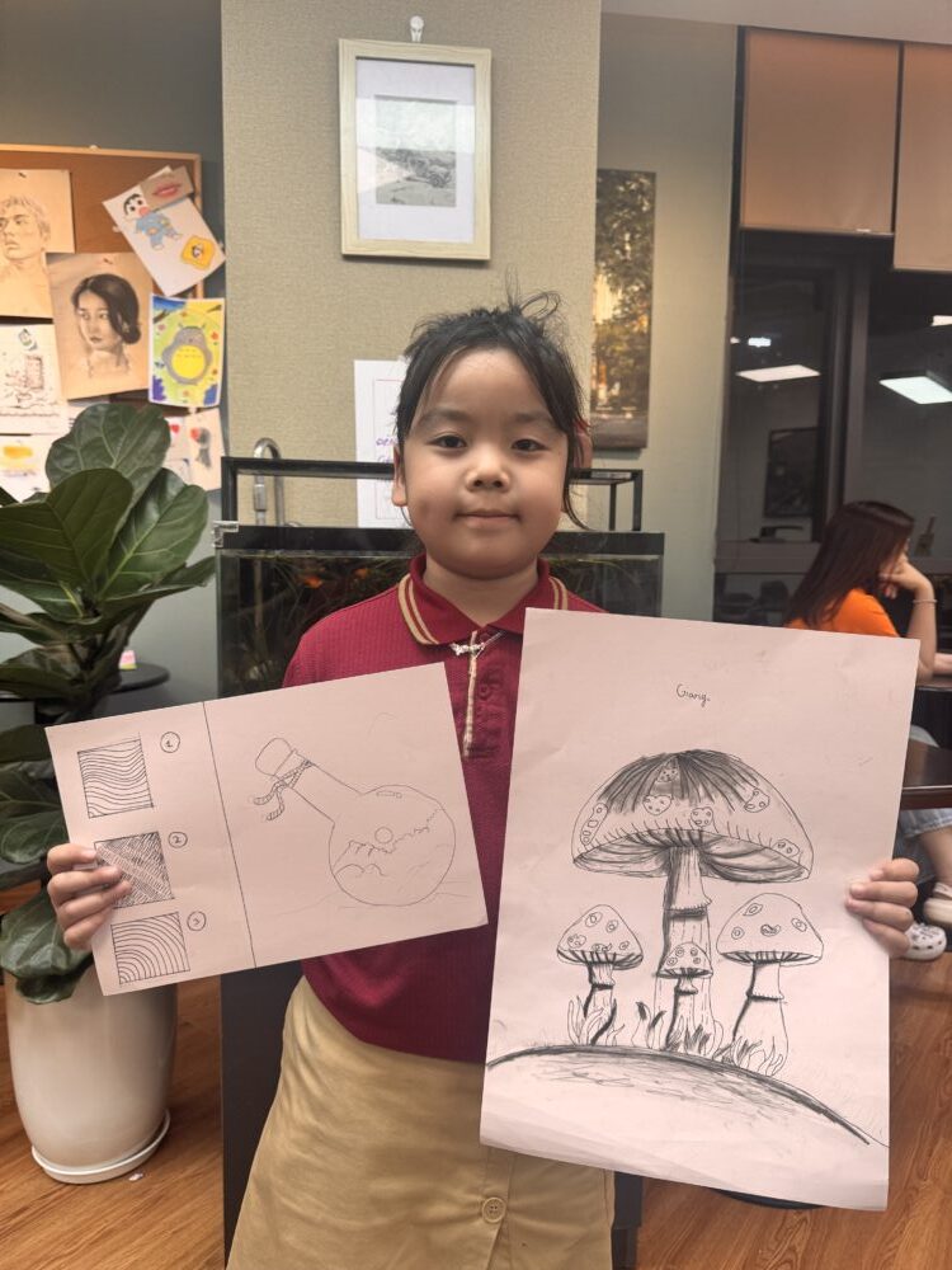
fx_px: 880
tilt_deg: -5.2
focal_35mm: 24
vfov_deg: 71.6
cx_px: 476
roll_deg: -0.5
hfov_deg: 56.8
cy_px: 635
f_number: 1.78
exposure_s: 1/121
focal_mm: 6.76
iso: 80
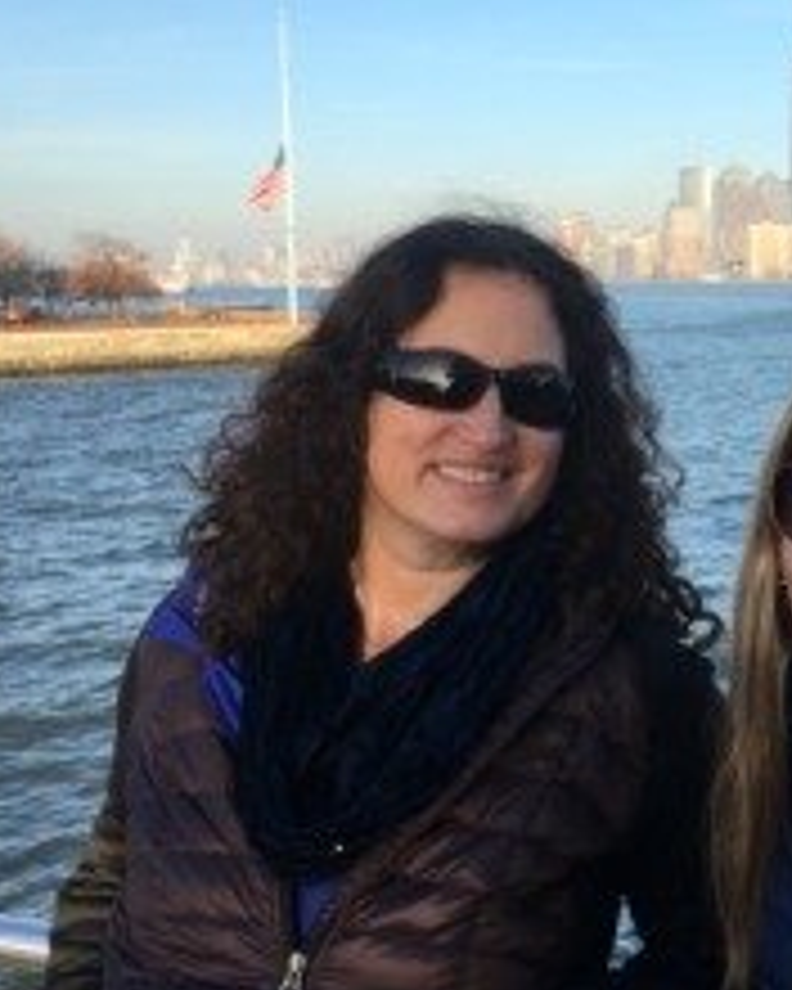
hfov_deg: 30.8
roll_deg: +1.5
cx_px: 702
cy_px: 392
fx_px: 1377
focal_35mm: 47
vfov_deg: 39.4
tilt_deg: -3.8
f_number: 2.2
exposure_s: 1/478
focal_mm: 4.15
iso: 25
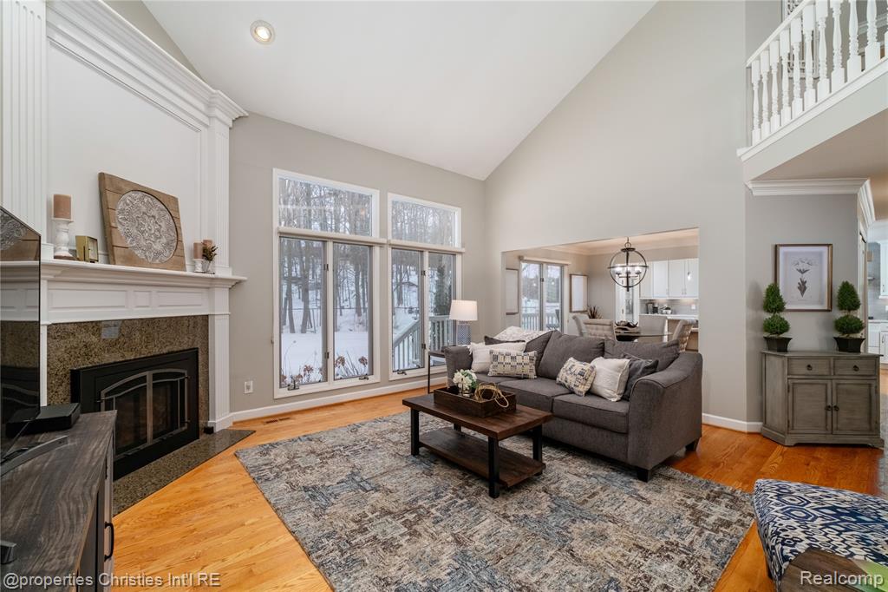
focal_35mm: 15
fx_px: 370
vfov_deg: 77.3
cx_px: 444
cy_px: 296
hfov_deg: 100.4
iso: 640
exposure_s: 1/250
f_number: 6.4
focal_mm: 10
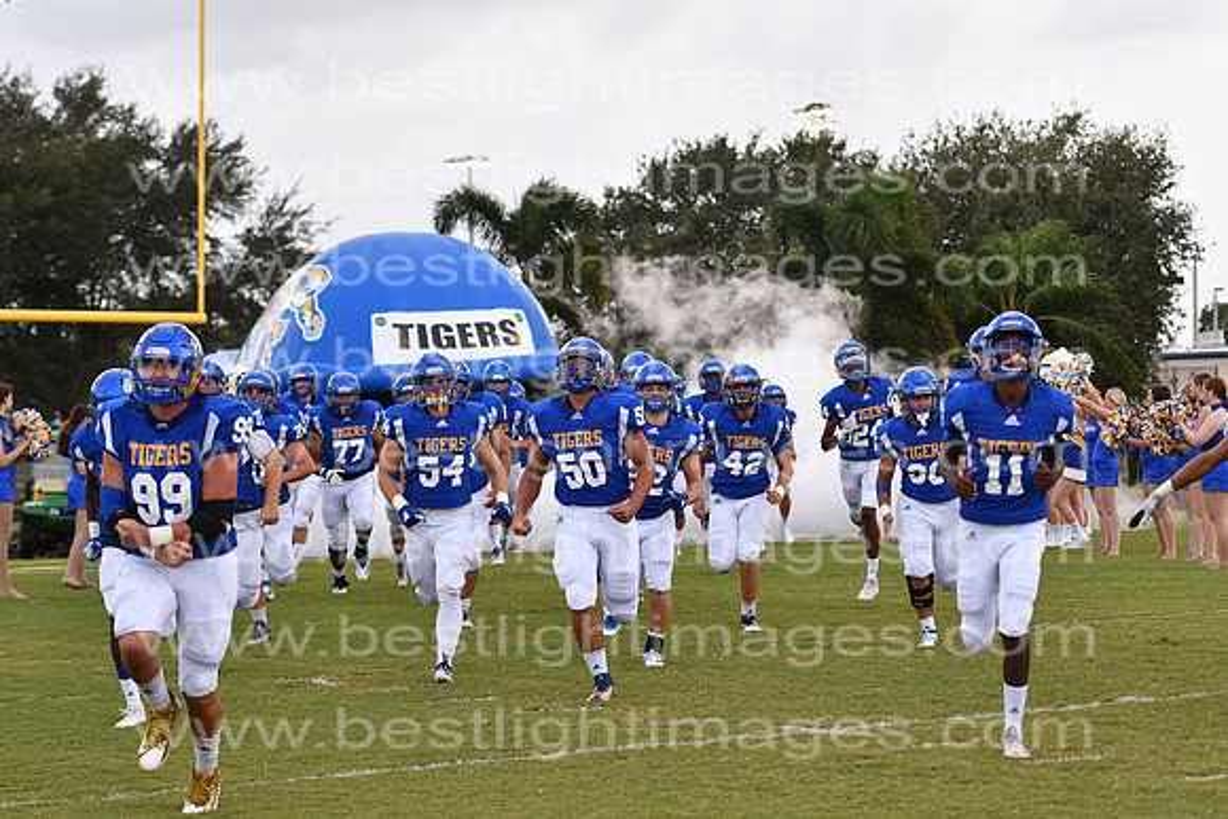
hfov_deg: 19.5
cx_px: 614
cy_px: 410
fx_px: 3582
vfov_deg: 13.0
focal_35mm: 105
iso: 800
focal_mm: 70
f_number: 3.2
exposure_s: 1/1250
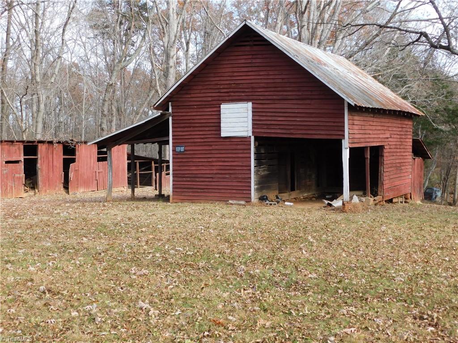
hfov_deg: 42.1
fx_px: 595
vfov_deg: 32.2
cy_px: 172
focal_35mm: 45
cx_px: 229
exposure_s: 1/250
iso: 125
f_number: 3.7
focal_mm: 8
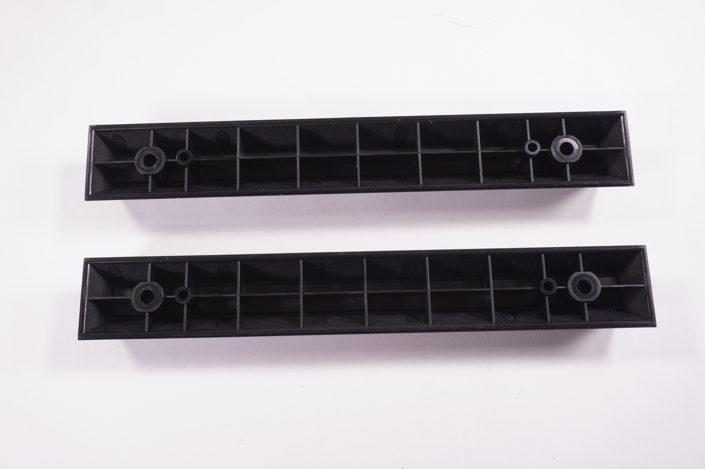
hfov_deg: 57.3
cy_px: 234
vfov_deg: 39.9
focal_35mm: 33
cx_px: 352
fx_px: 646
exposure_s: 1/125
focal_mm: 22
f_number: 5.6
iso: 320
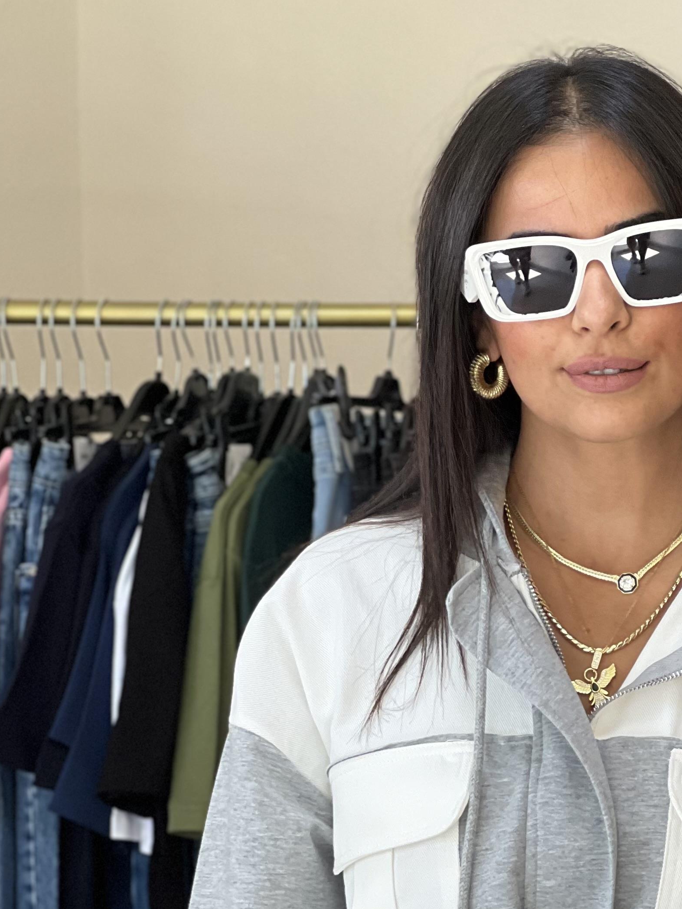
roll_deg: -0.3
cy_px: 769
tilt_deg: -6.4
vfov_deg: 13.3
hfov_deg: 10.0
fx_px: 3889
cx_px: 604
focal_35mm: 148
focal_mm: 9
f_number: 2.8
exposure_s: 1/100
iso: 160
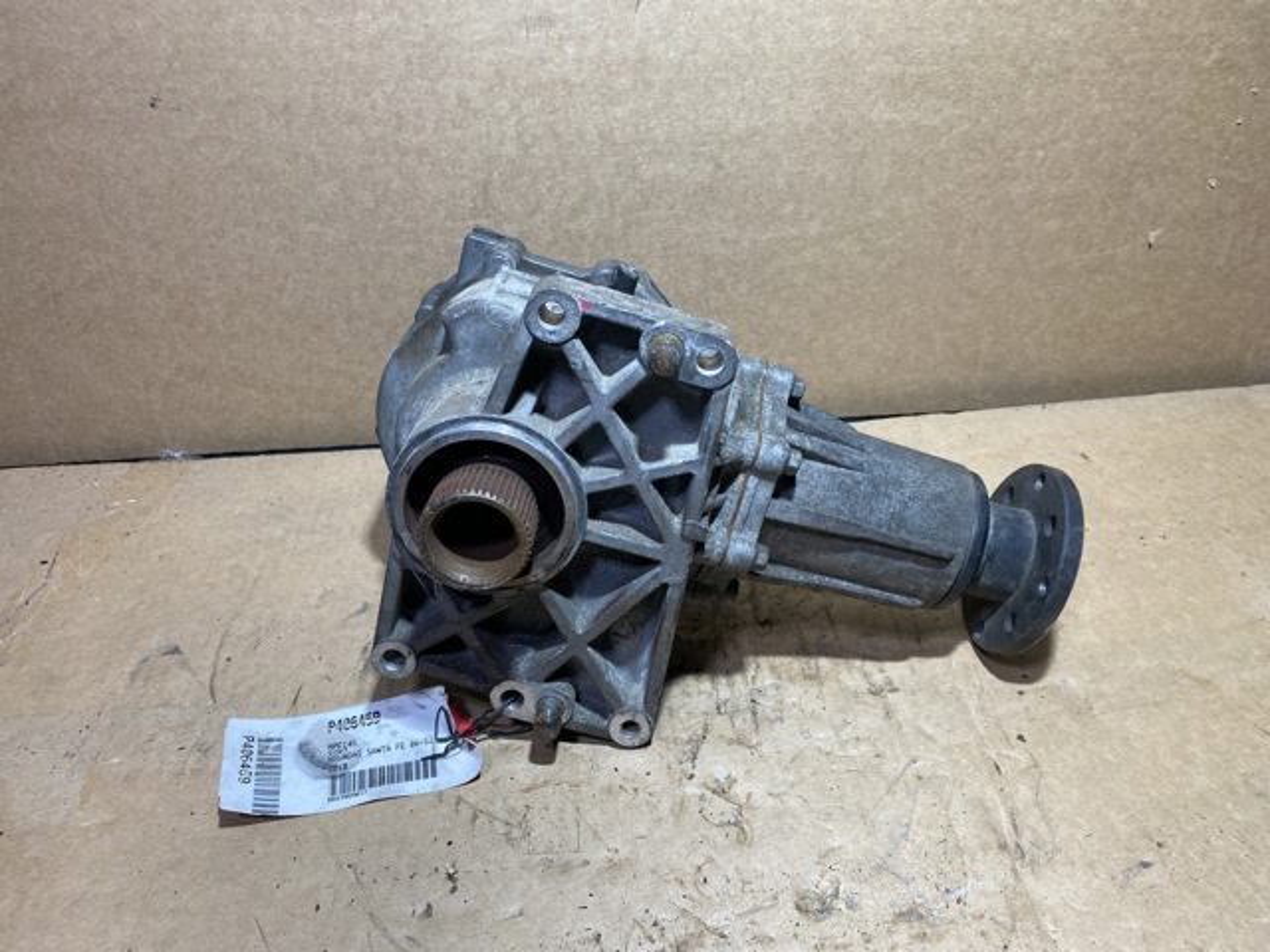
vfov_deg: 53.1
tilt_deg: -37.0
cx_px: 635
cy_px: 476
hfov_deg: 67.3
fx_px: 954
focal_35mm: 26
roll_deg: +0.7
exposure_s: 1/100
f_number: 1.8
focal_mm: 4.25
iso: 80
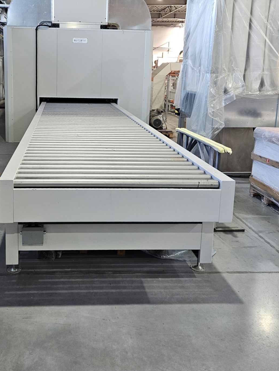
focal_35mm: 32
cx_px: 97
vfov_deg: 55.3
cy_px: 116
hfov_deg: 43.6
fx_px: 344
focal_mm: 5.4
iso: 200
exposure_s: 1/100
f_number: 1.8
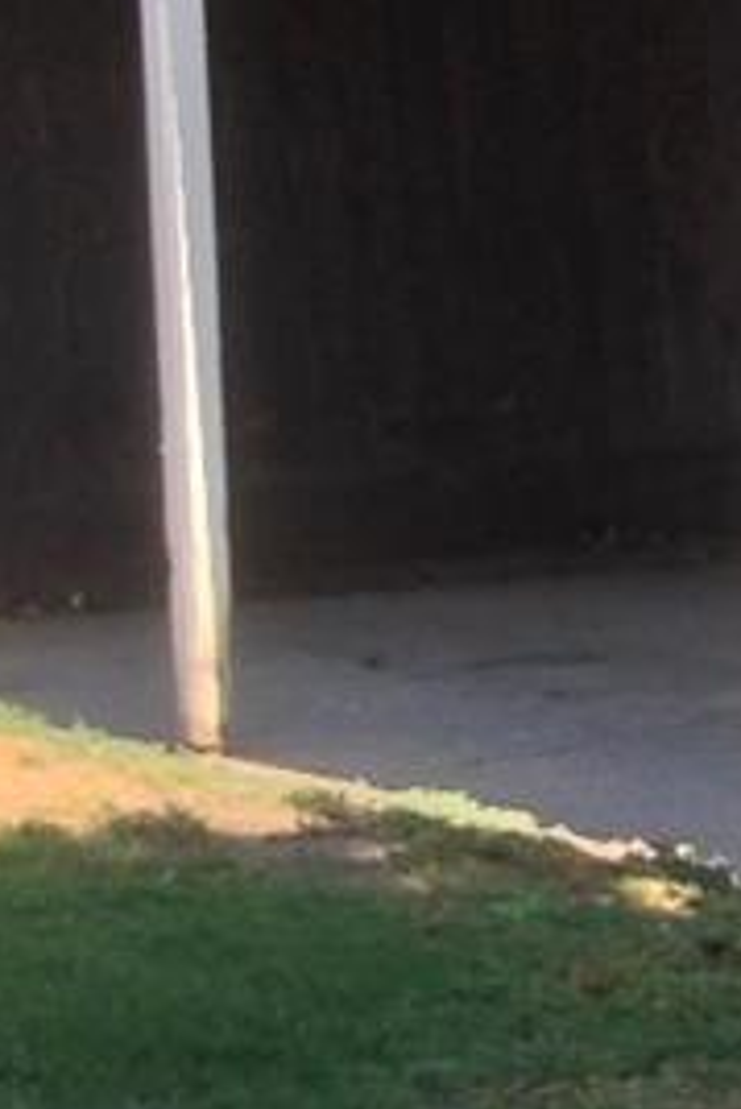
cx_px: 2024
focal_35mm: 192
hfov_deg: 6.6
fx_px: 5920
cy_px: 865
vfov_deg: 10.7
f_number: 2.4
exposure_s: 1/374
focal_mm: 4.12
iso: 50
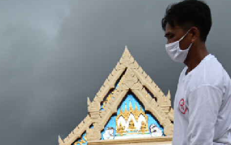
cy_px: 191
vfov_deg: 16.0
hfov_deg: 25.6
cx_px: 4
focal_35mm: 77
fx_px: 485
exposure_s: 1/250
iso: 500
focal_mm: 30
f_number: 8
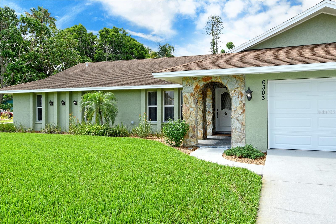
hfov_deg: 61.9
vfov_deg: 43.6
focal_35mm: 30
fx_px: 280
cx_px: 168
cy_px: 112
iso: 640
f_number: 14
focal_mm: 20
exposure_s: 1/250
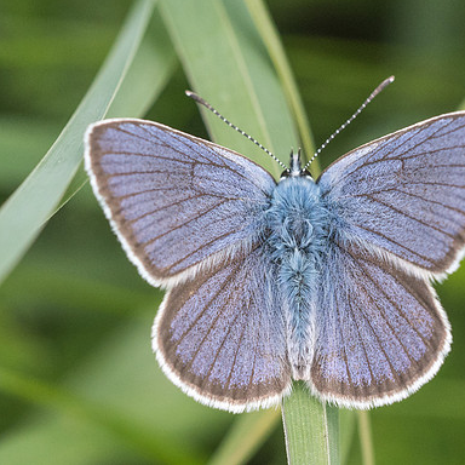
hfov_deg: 3.6
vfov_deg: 3.6
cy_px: 333
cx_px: 302
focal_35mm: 481
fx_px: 7310
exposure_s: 1/640
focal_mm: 150
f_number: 9
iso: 800
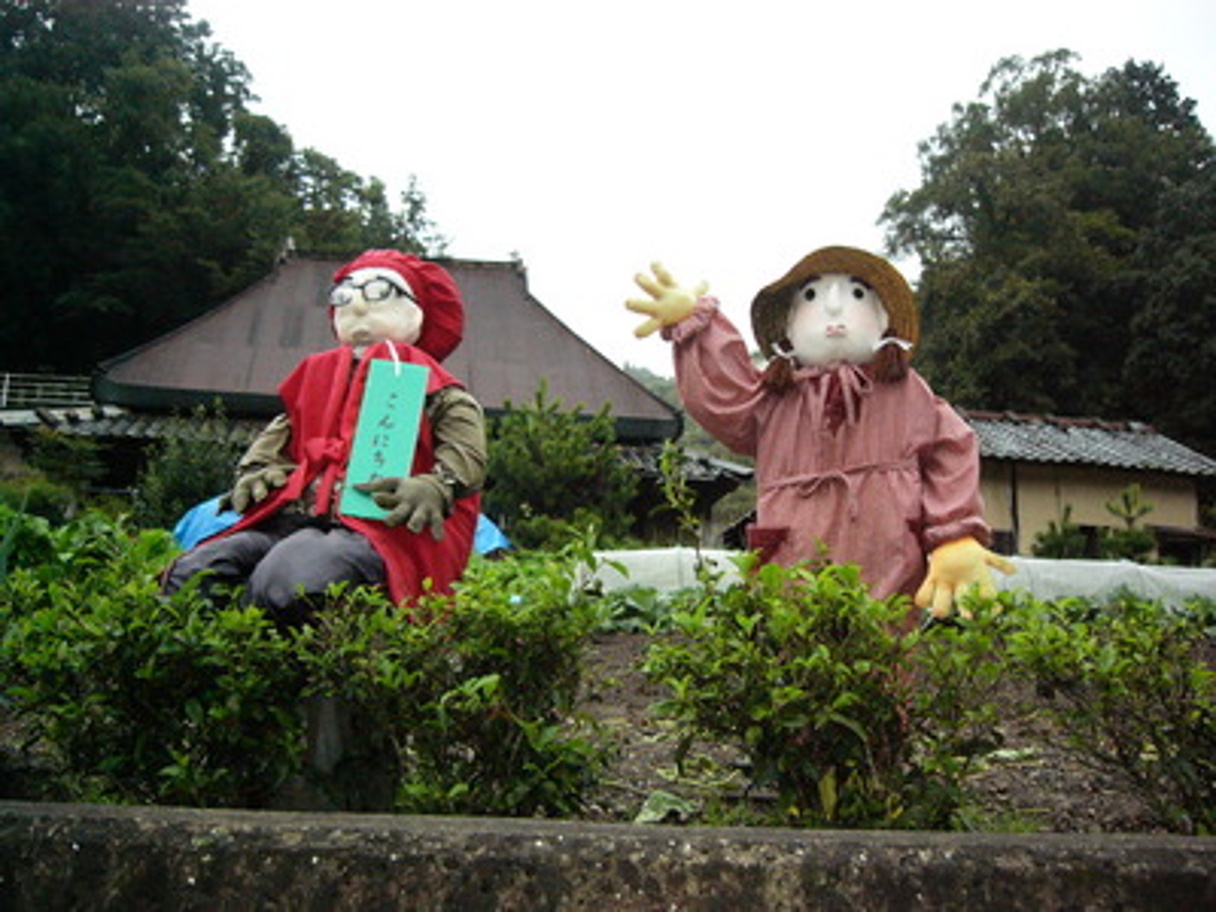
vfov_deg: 40.7
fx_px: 1229
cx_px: 608
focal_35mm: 35
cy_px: 456
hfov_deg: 52.6
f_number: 2.8
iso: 400
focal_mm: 5.8
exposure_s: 1/200
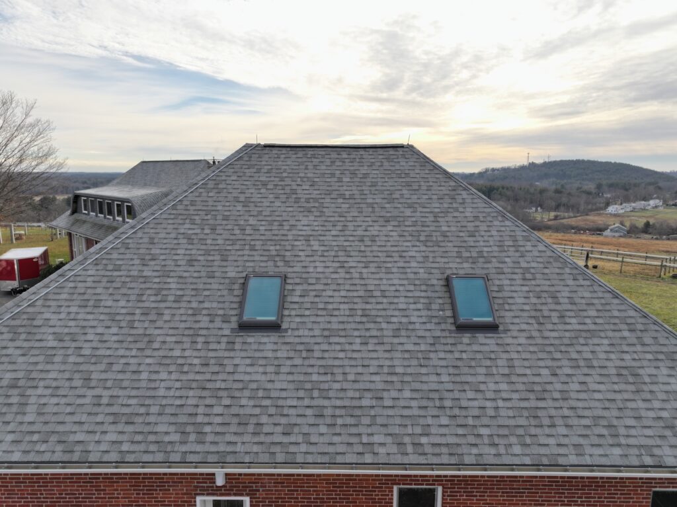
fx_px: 469
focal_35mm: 24
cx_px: 338
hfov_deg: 71.6
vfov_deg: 56.8
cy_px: 254
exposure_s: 1/120
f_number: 2.8
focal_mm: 12.29
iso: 410
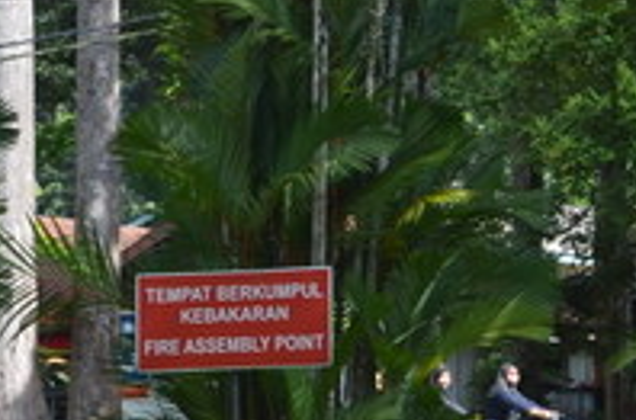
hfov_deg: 11.3
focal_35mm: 170
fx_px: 2996
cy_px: 90
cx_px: 1115
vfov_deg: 8.0
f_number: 5
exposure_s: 1/400
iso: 250
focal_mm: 28
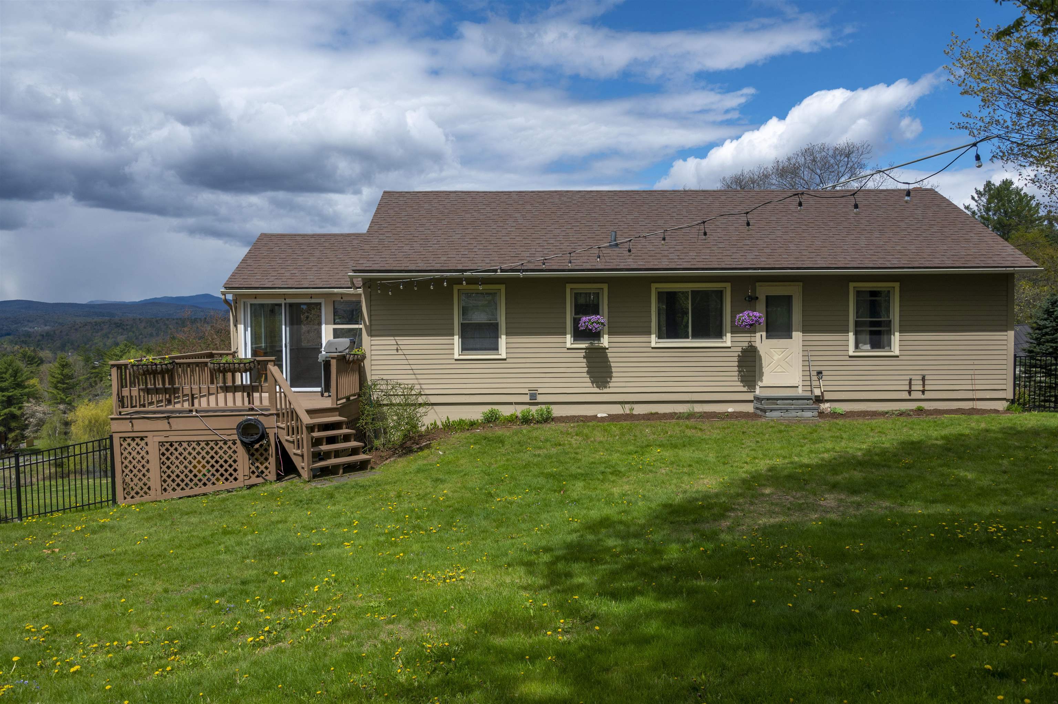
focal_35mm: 28
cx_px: 529
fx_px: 822
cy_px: 352
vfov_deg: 46.3
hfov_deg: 65.5
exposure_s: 1/1000
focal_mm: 28
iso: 200
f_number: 8
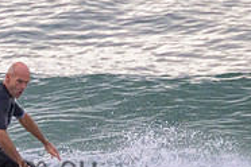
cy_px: 156
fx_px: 17387
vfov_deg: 0.6
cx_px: -46
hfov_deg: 0.8
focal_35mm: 2494
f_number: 11
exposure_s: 1/2000
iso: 3200
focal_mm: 800
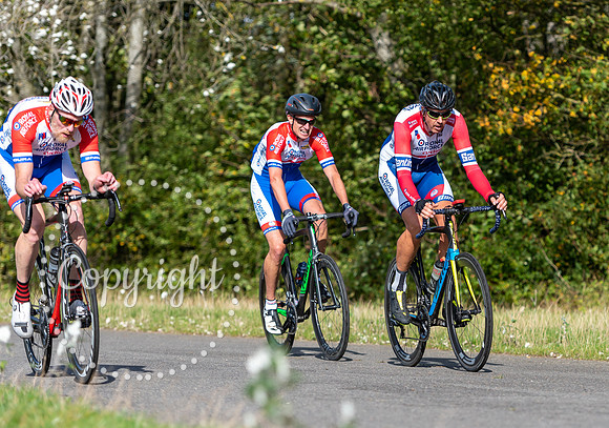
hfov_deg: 11.4
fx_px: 3050
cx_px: 432
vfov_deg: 8.0
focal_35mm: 177
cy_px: 170
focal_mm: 125
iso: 160
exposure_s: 1/2000
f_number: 3.2
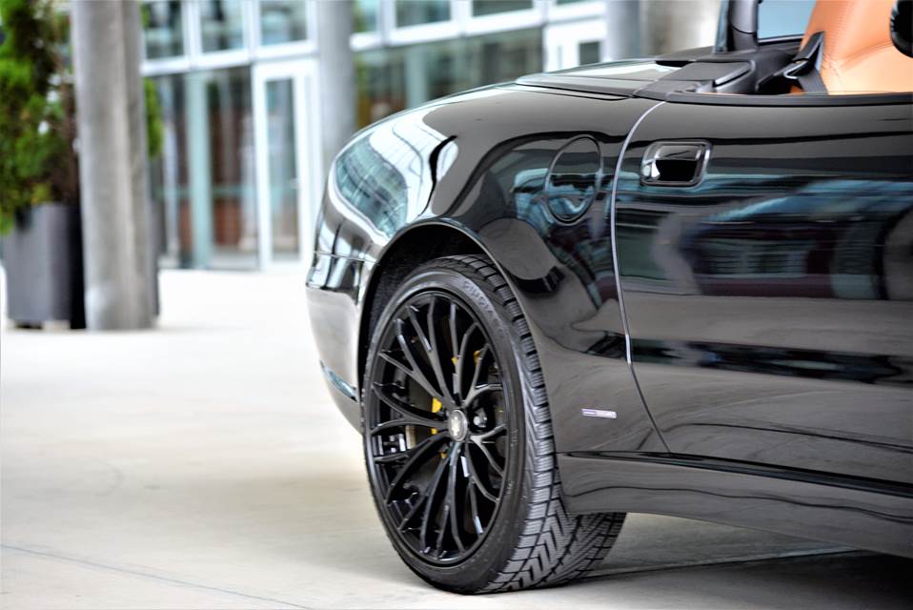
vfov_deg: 13.1
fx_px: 2664
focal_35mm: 105
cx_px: 456
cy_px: 305
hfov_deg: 19.4
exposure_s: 1/30
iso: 1000
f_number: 4
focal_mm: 105
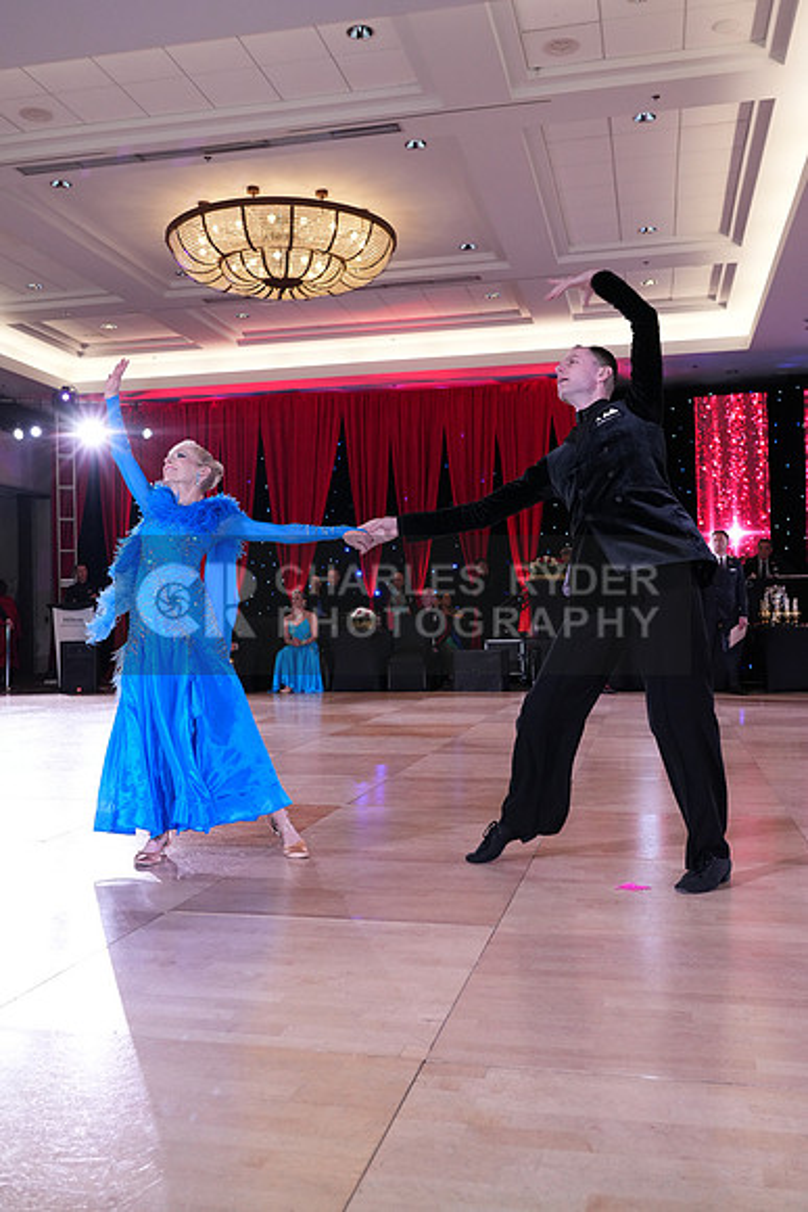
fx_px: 1077
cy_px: 606
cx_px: 404
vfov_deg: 58.7
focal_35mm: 32
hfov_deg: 41.1
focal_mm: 32
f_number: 5
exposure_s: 1/250
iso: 2500
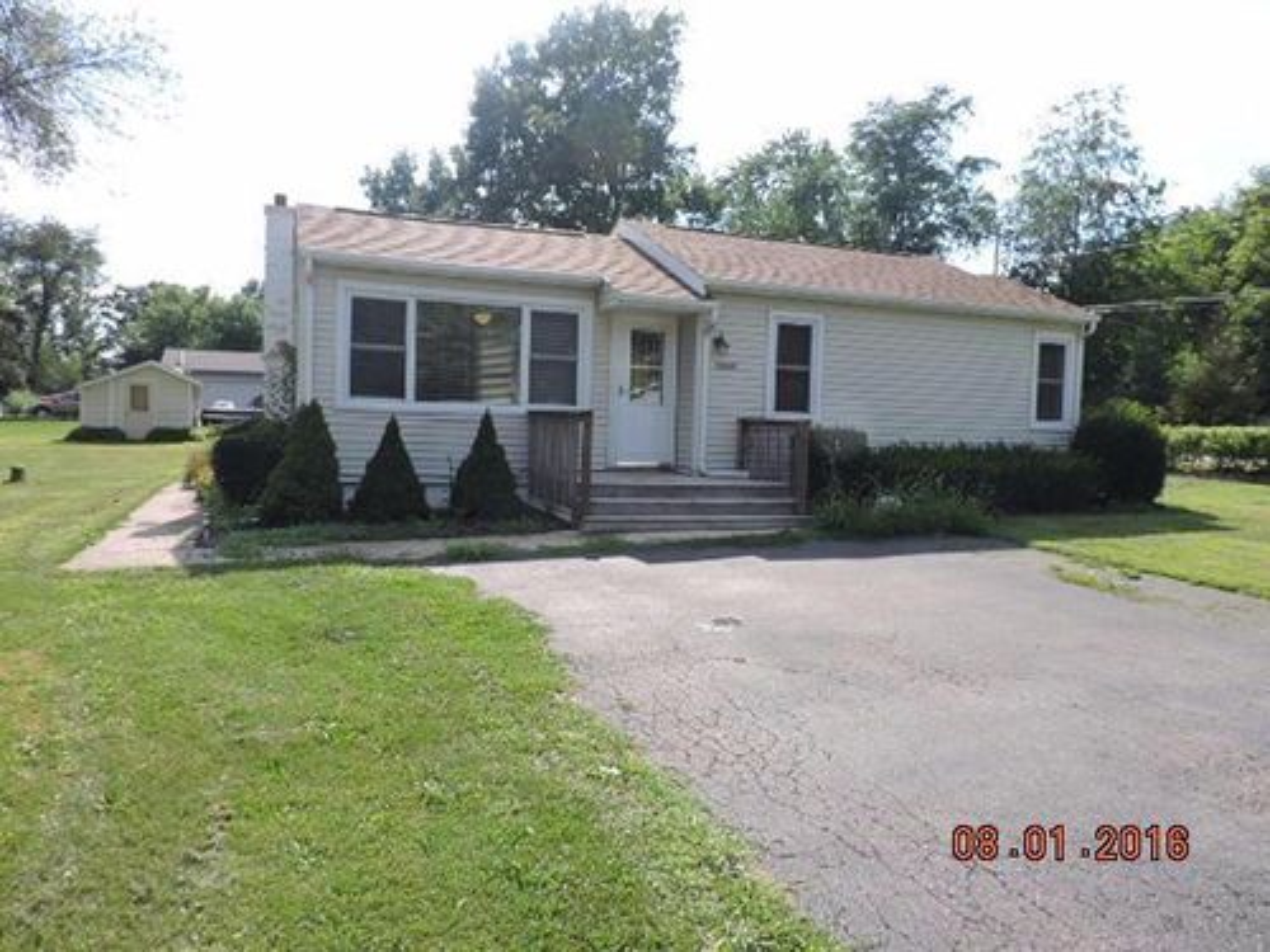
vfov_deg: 56.8
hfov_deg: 71.6
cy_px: 476
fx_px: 881
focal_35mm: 24
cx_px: 635
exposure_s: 1/800
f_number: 3
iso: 100
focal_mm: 4.3
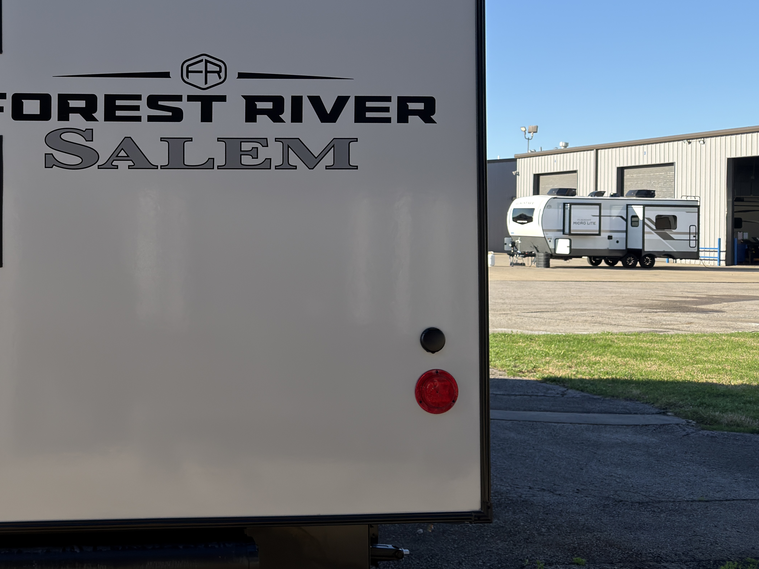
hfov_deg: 37.8
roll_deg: -0.8
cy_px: 215
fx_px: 1009
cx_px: 42
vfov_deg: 31.4
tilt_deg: -0.3
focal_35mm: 46
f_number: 1.78
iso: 100
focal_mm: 6.76
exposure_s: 1/2262
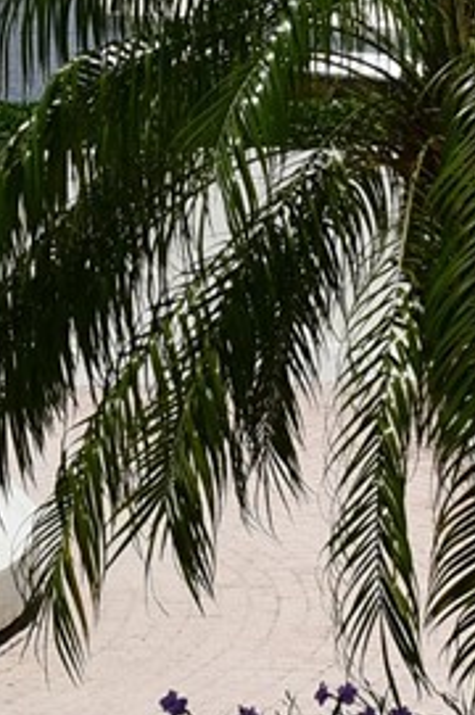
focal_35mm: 232
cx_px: 738
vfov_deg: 8.8
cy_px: -112
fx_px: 4603
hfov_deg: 5.8
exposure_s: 1/500
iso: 100
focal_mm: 25
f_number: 10
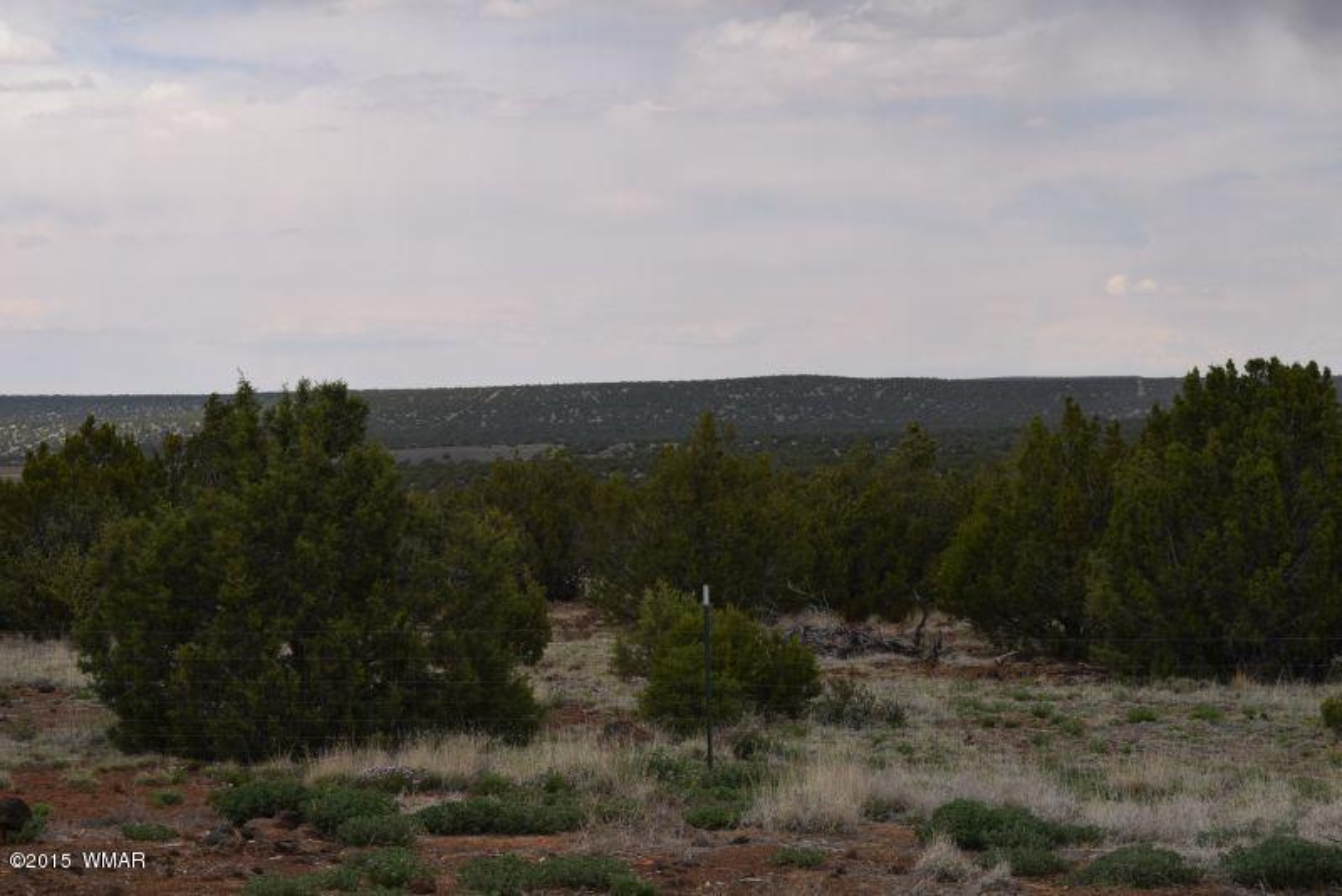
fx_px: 2909
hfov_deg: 26.0
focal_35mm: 78
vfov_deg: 17.5
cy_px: 448
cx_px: 671
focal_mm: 52
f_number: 10
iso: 100
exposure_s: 1/200
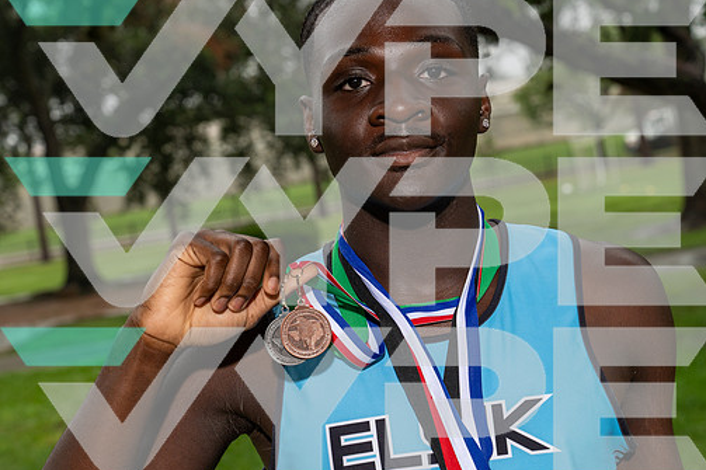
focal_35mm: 80
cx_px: 345
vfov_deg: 17.1
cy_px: 231
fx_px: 1568
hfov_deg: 25.4
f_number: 6.3
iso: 500
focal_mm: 66
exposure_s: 1/250
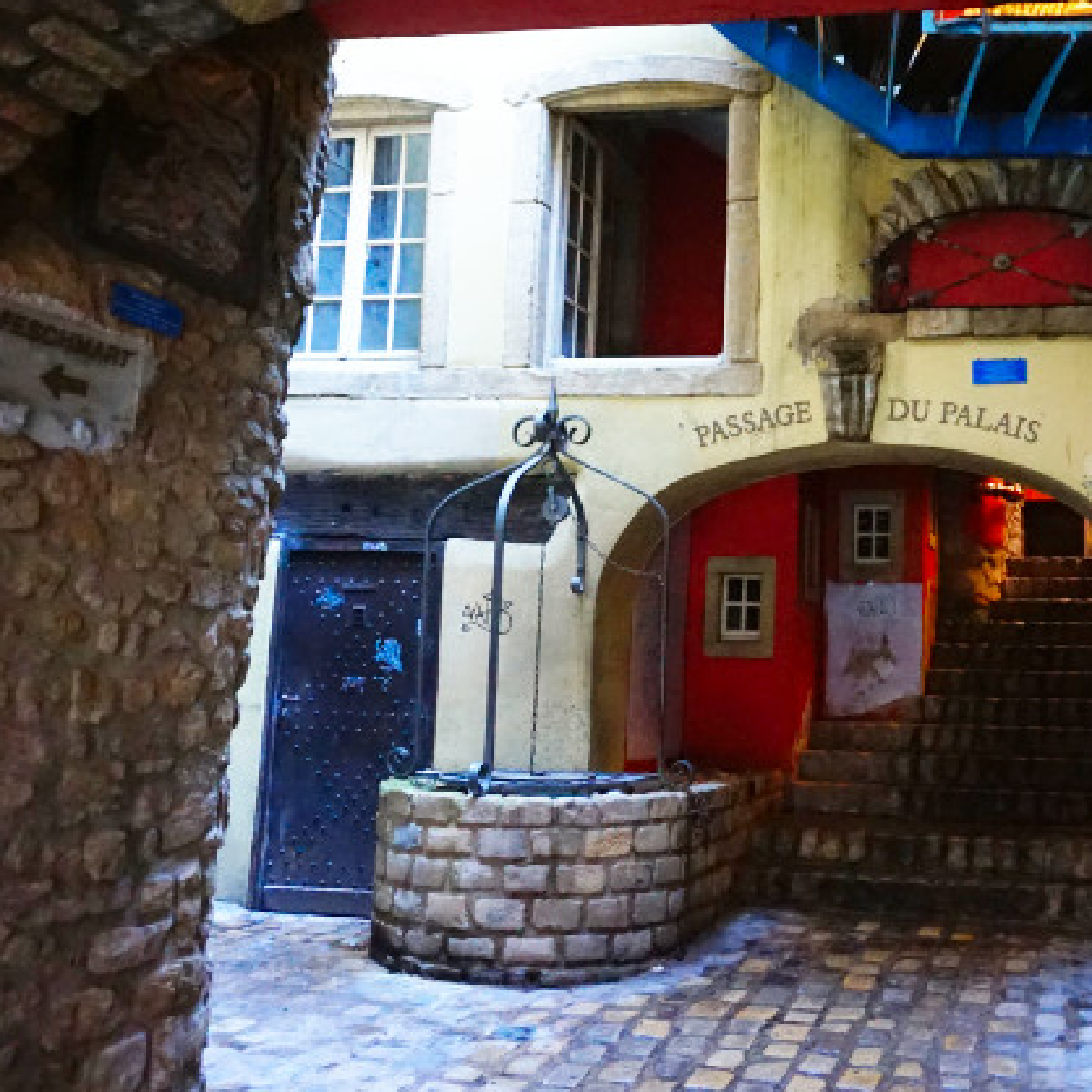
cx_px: 771
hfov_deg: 42.0
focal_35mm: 39
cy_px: 453
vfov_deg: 42.7
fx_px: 1392
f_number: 3.5
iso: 3200
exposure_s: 1/10
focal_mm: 16
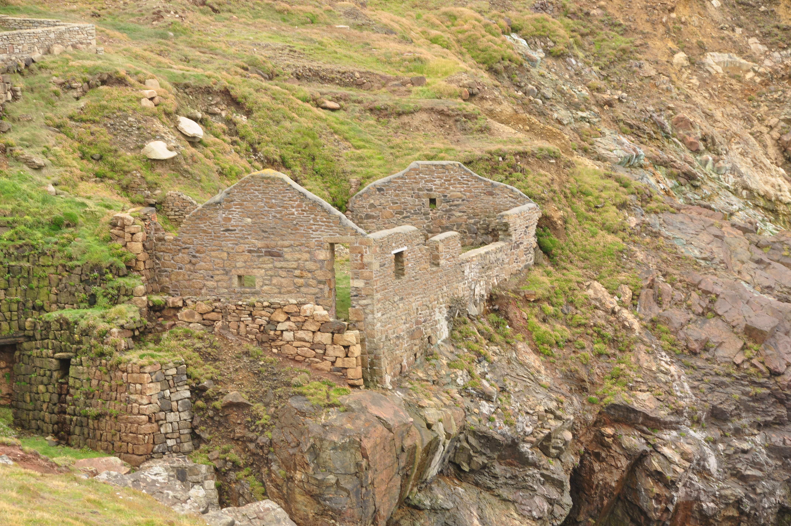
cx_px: 396
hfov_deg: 17.1
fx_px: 2633
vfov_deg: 11.4
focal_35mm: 120
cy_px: 263
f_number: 8
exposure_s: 1/125
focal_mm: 80
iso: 200
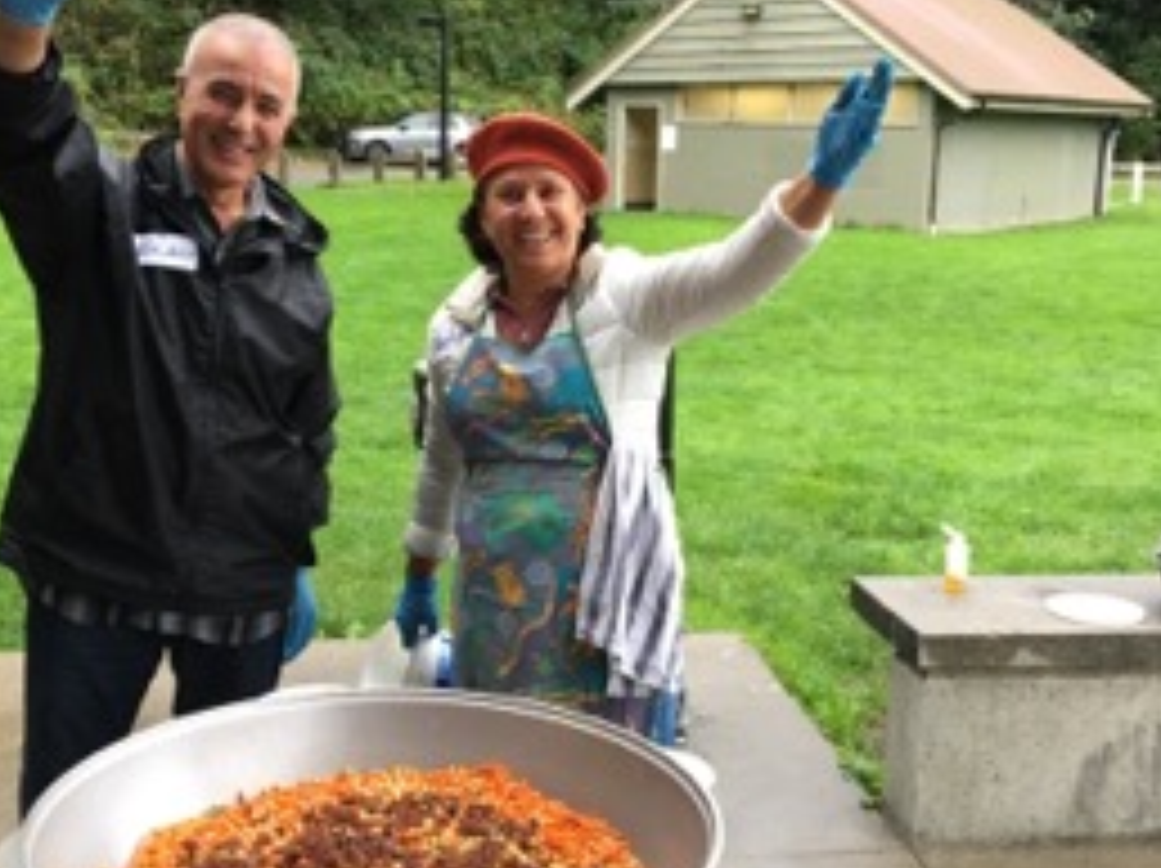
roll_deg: -0.6
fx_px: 1508
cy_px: 414
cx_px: 495
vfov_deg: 32.1
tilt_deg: -9.1
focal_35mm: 45
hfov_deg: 42.0
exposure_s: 1/30
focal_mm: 4.15
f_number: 2.2
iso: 40
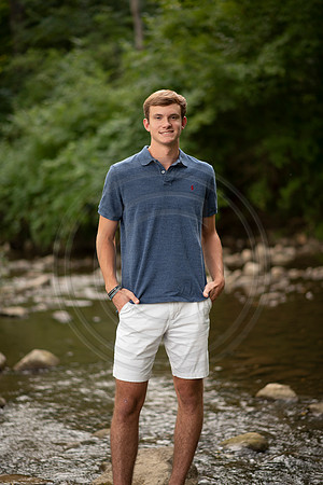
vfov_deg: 23.9
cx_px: 162
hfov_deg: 16.1
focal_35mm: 85
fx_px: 1144
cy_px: 242
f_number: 1.8
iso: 125
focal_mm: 85
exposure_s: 1/250
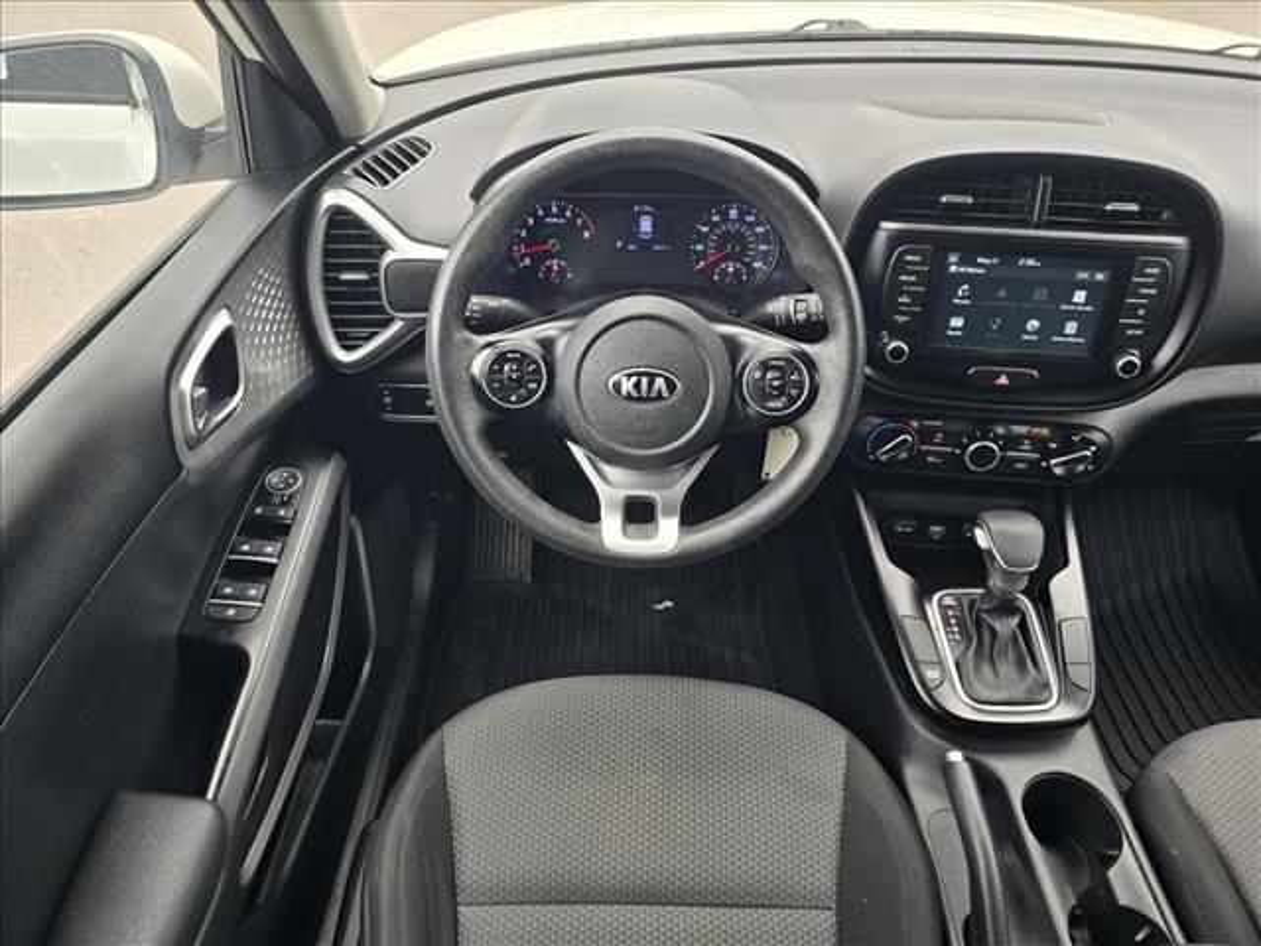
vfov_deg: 58.9
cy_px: 473
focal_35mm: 23
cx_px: 630
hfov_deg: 73.9
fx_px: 838
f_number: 1.7
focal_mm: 6.3
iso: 80
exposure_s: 1/182
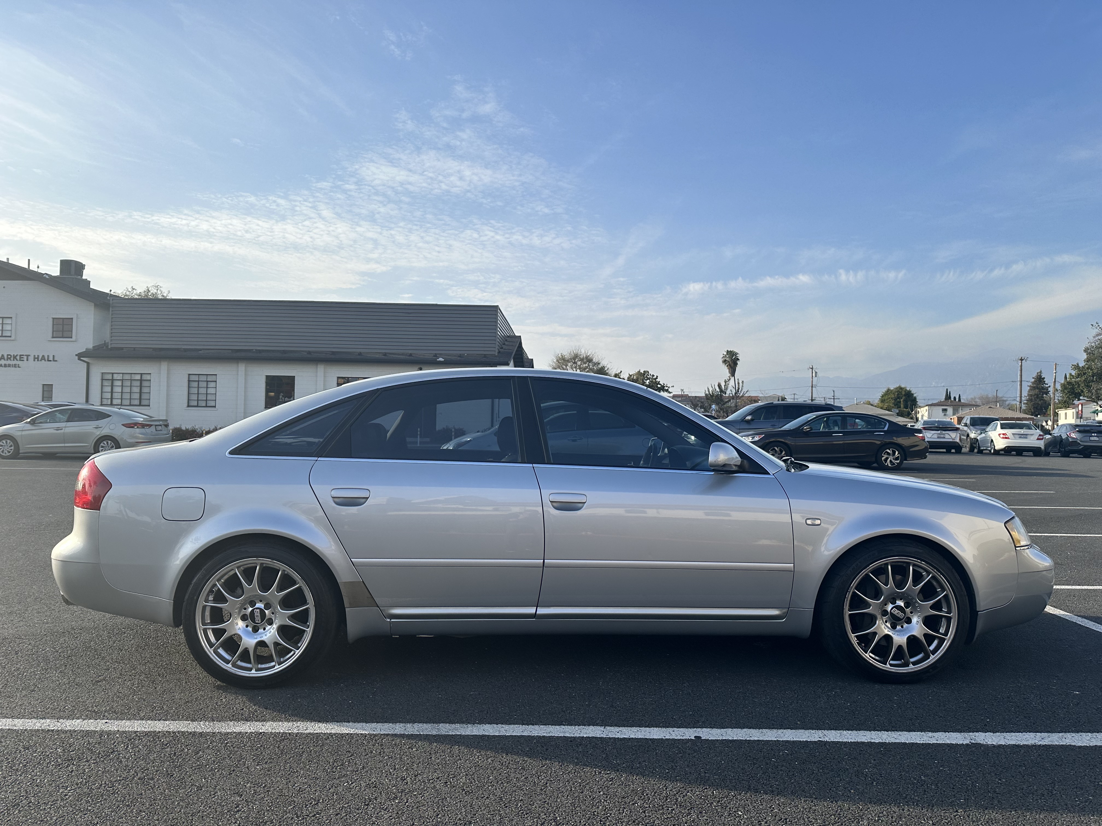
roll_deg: -1.4
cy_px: 413
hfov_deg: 71.6
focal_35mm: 24
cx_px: 551
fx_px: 764
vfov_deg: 56.8
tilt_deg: +1.5
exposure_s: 1/3861
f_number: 1.78
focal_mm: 6.86
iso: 80
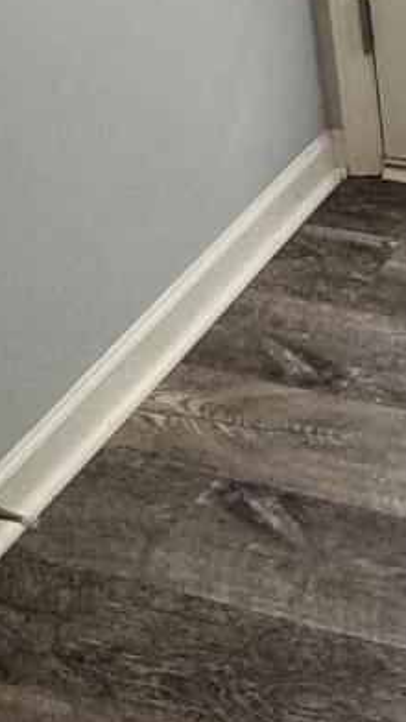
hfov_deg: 13.8
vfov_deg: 24.8
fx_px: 1492
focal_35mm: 78
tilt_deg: -22.6
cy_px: -127
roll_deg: -0.8
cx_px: 727
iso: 100
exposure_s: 1/120
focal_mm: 2.22
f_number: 2.2
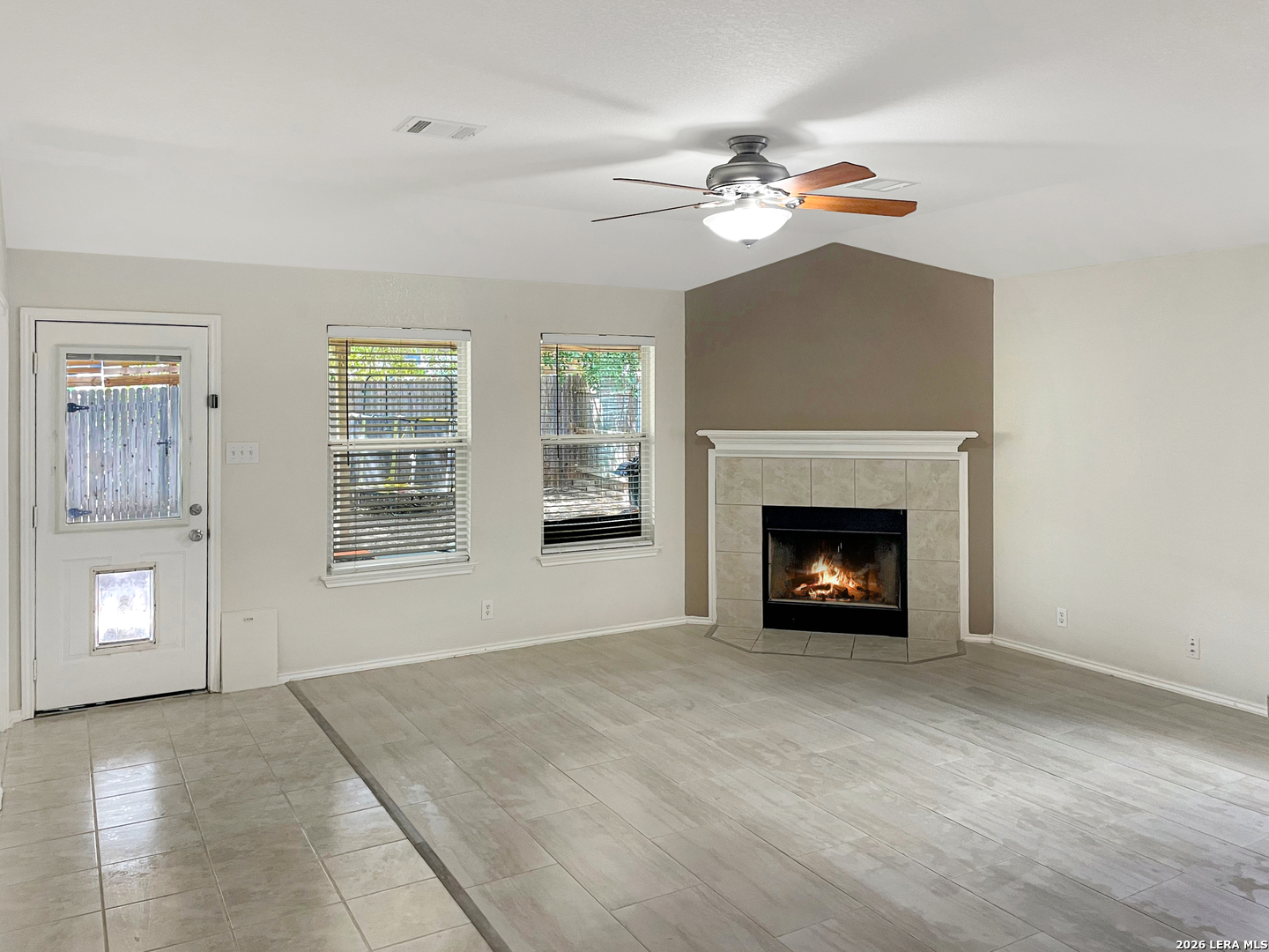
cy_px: 476
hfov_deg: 67.3
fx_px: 953
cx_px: 634
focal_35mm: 26
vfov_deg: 53.1
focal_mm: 4.2
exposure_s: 1/60
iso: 100
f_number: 1.6
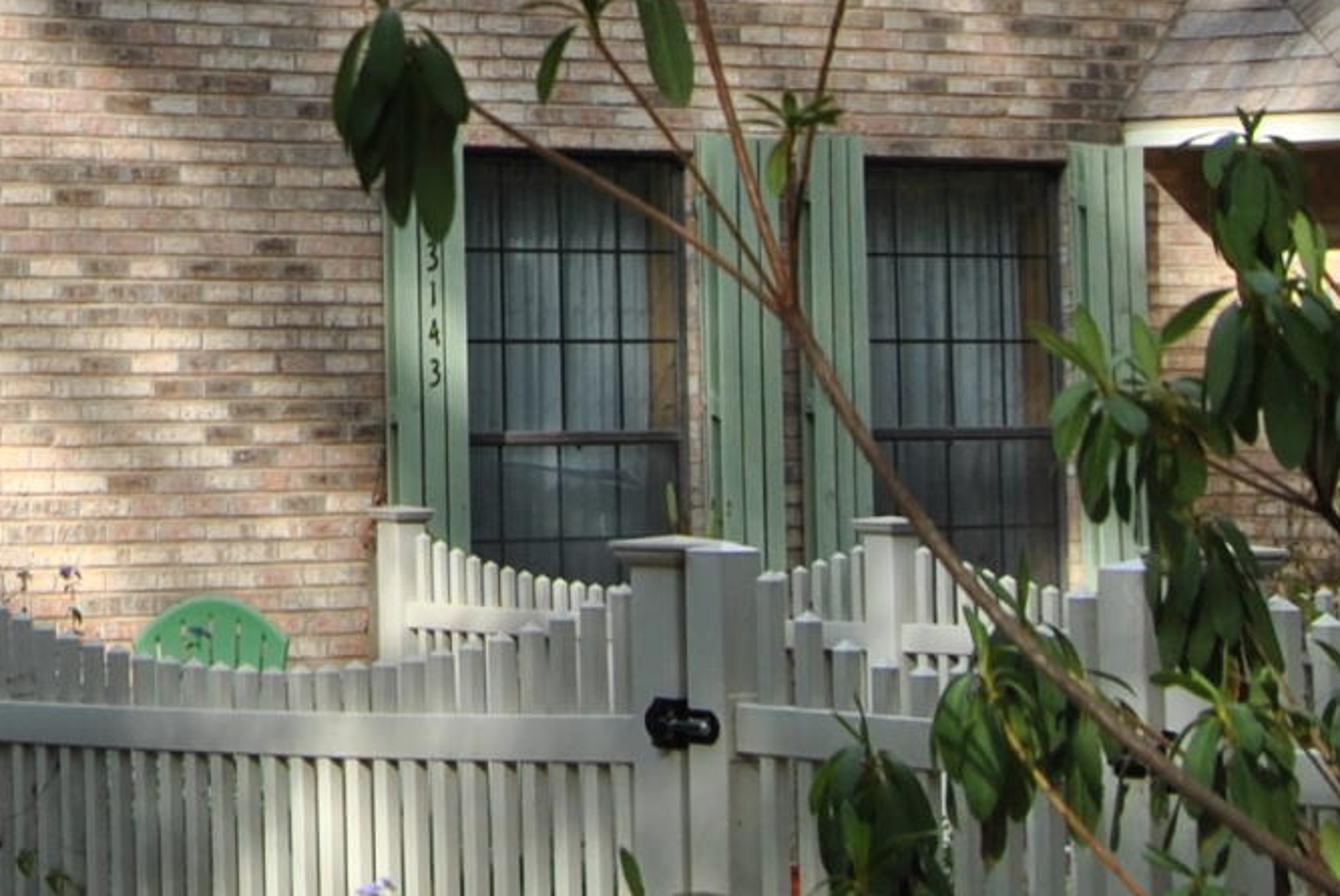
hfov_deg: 14.4
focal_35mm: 135
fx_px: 5029
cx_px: -488
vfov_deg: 9.9
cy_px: -478
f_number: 7.1
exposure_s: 1/200
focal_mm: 20
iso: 100
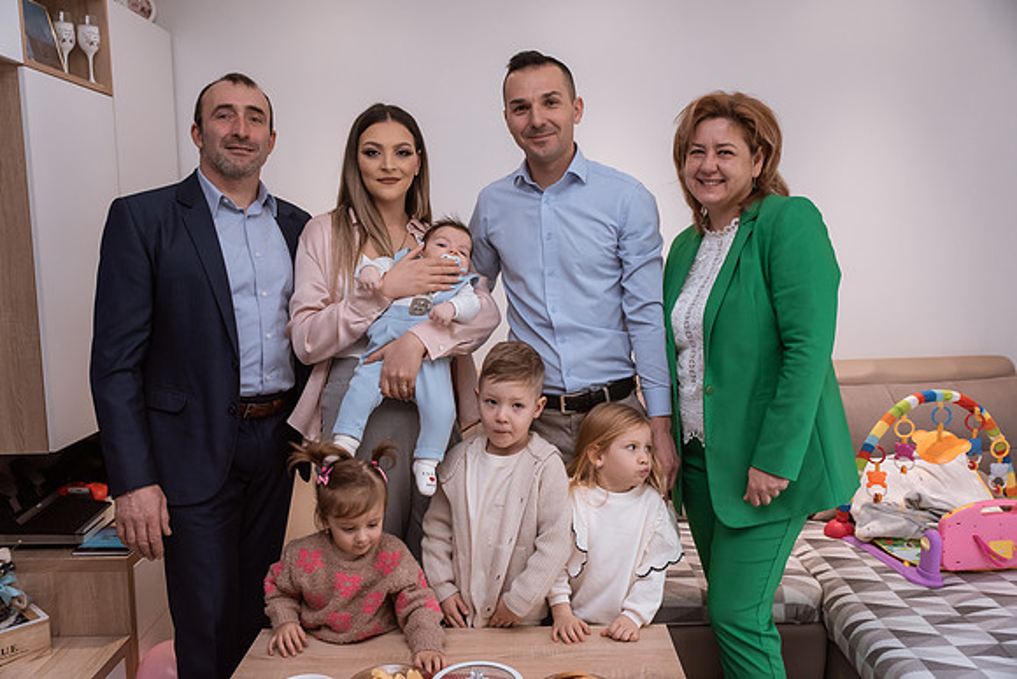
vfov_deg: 41.1
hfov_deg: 58.7
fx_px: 904
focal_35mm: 32
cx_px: 508
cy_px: 340
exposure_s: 1/160
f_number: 4
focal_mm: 32
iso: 1000
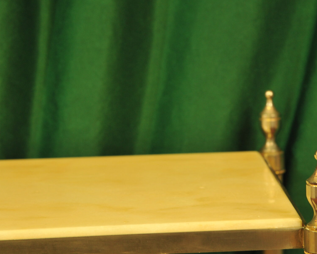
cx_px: 230
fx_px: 1792
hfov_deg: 10.1
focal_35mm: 191
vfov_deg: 8.1
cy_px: 144
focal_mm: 120
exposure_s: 1/30
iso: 1250
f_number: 8
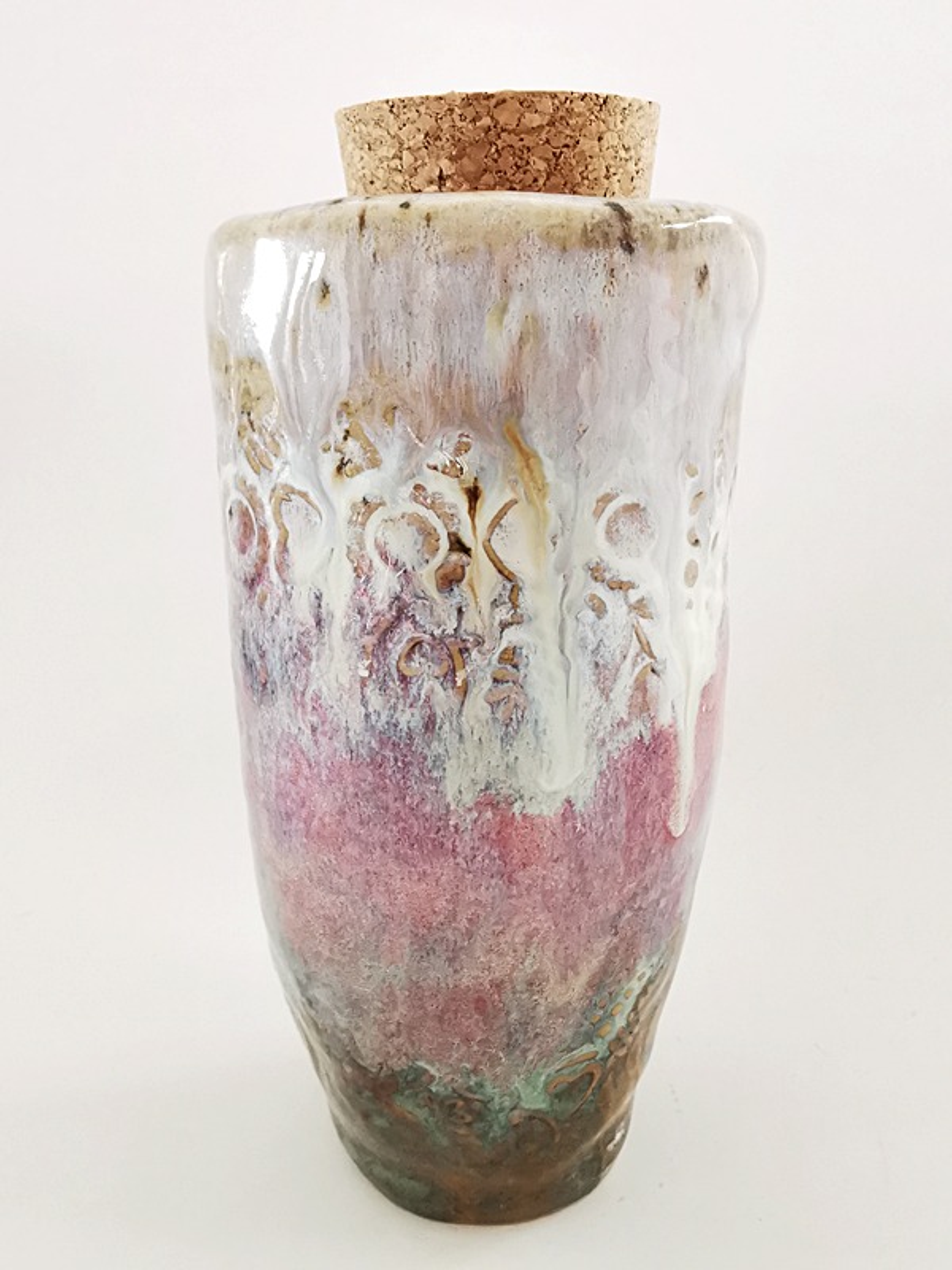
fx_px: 990
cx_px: 476
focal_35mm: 27
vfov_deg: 65.3
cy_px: 635
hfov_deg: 51.4
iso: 200
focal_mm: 2.26
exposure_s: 1/33.3
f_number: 2.2
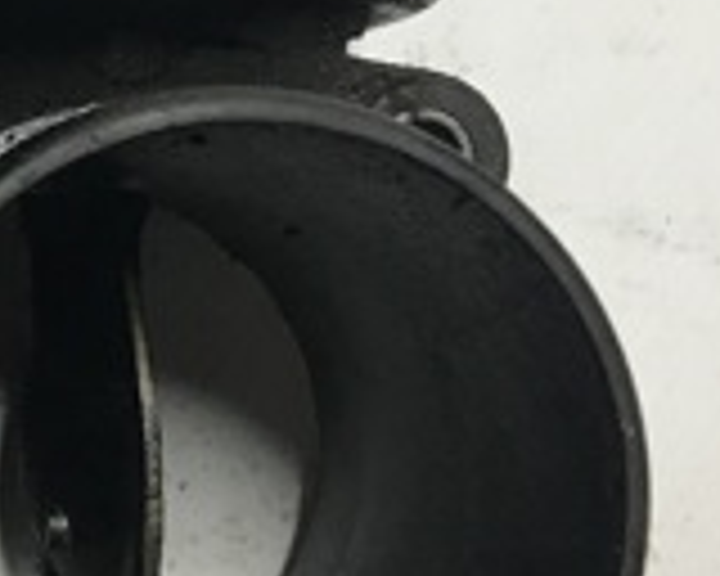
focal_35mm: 109
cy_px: 304
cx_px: -220
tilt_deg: -78.4
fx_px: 2323
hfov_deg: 16.6
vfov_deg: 14.1
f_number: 1.8
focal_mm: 3.99
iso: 40
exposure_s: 1/33
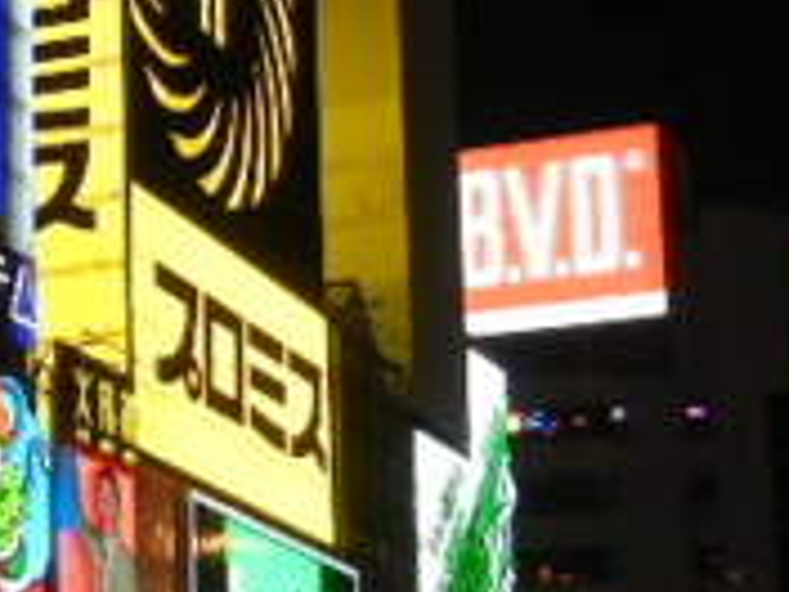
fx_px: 3100
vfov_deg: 10.9
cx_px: -233
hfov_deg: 13.9
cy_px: 377
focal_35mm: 136
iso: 160
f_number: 3.5
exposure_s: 1/40.1
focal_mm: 5.4
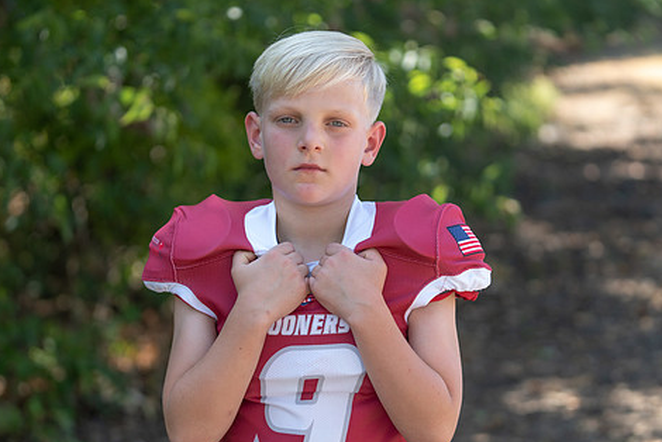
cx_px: 332
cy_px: 247
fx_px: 1748
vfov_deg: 14.4
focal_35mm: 95
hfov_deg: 21.4
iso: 80
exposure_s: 1/320
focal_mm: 77
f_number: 2.8
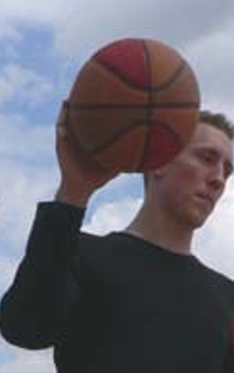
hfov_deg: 9.7
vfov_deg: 15.1
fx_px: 1371
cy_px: 396
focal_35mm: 135
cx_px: 38
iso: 80
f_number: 5.6
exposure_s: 1/1000
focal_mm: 9.2
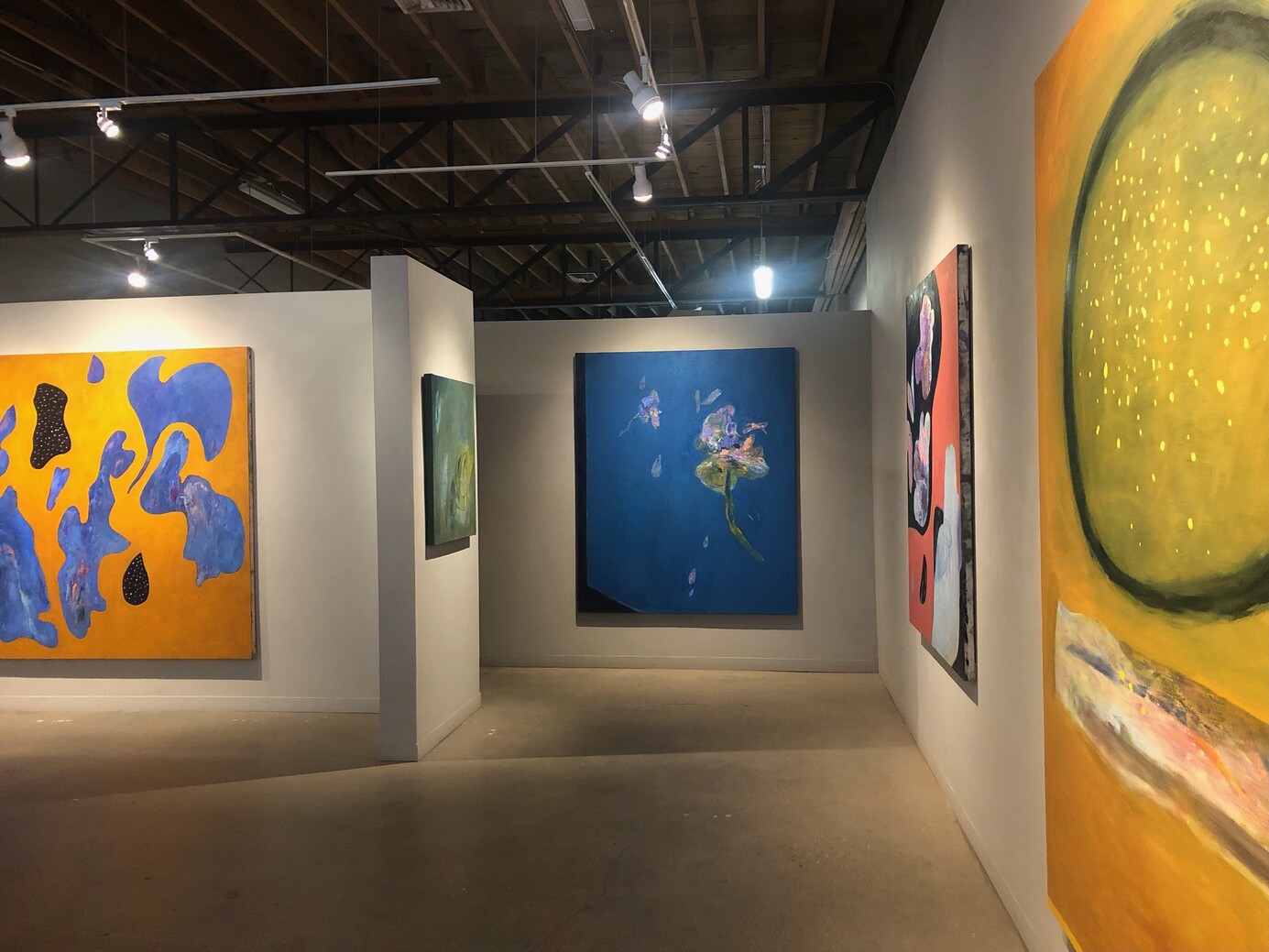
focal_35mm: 28
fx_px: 1027
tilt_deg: -1.4
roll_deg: +0.7
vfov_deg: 49.8
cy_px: 476
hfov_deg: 63.4
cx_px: 634
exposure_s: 1/15
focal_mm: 3.99
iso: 80
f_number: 1.8
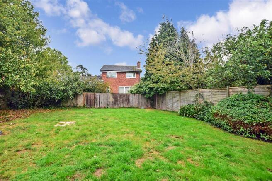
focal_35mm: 15
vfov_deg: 77.3
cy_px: 90
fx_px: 113
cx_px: 136
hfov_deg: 100.4
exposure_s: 1/125
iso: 400
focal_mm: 10
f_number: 6.3
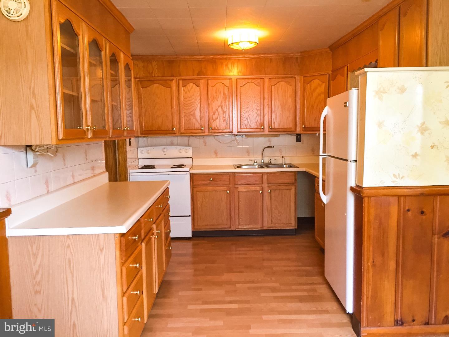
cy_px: 168
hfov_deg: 61.7
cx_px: 224
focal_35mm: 29
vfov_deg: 48.2
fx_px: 376
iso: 160
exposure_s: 1/30
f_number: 2.2
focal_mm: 4.15
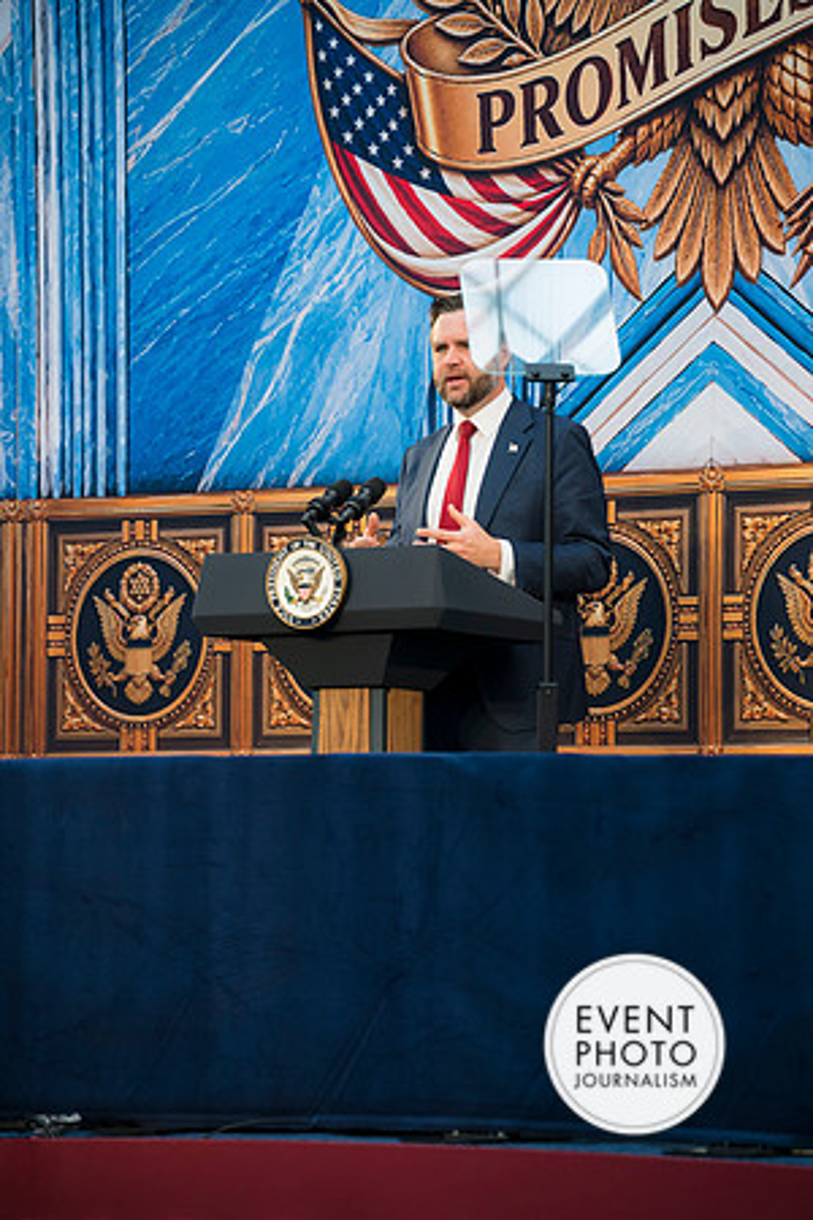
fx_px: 5081
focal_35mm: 150
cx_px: 406
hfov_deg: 9.1
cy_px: 610
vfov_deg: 13.7
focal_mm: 150
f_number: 4
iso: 500
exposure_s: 1/160
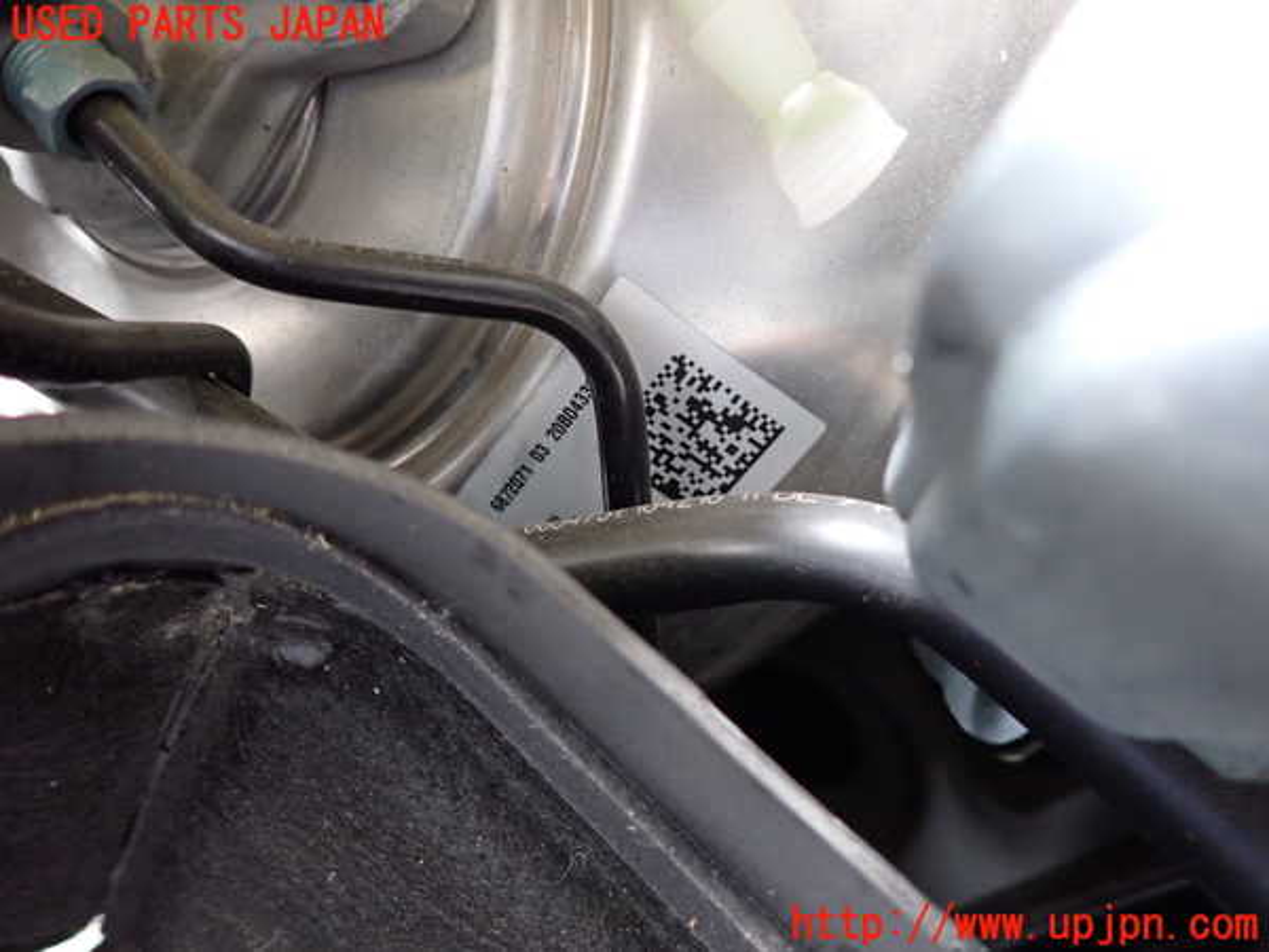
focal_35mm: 25
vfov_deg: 54.9
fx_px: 916
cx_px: 634
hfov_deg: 69.4
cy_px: 476
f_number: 2
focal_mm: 4.5
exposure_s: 1/30
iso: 640
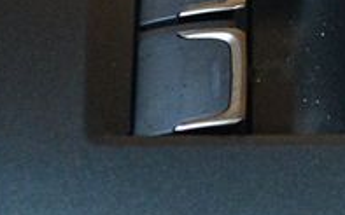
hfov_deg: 9.7
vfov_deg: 6.3
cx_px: 536
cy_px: 49
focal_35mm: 209
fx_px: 1965
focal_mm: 42
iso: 10000
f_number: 5.3
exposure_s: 1/60
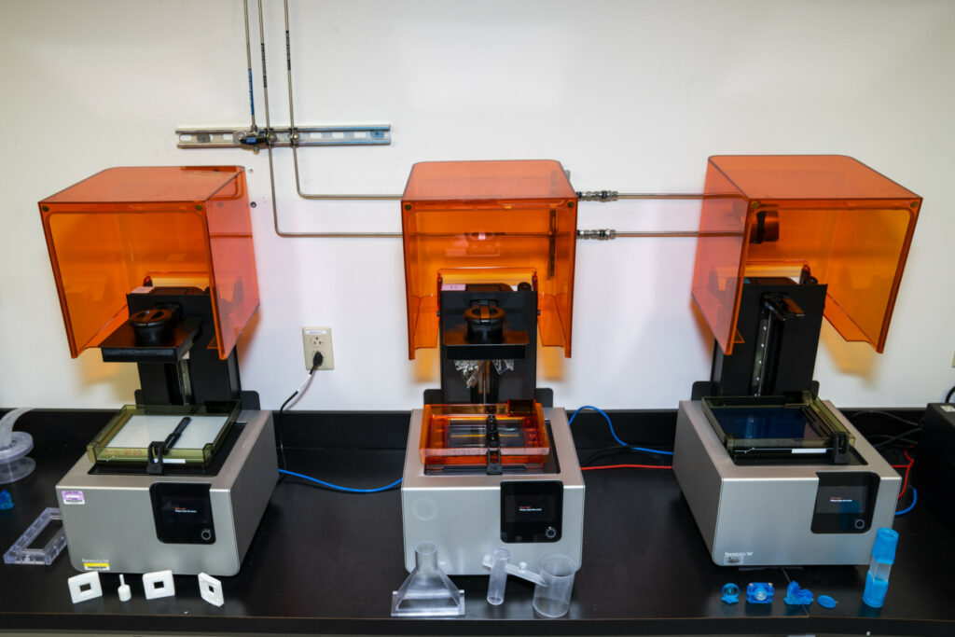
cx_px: 456
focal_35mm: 30
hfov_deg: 61.4
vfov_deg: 43.2
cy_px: 310
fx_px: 804
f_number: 5
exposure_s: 1/125
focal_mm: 28
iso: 1000
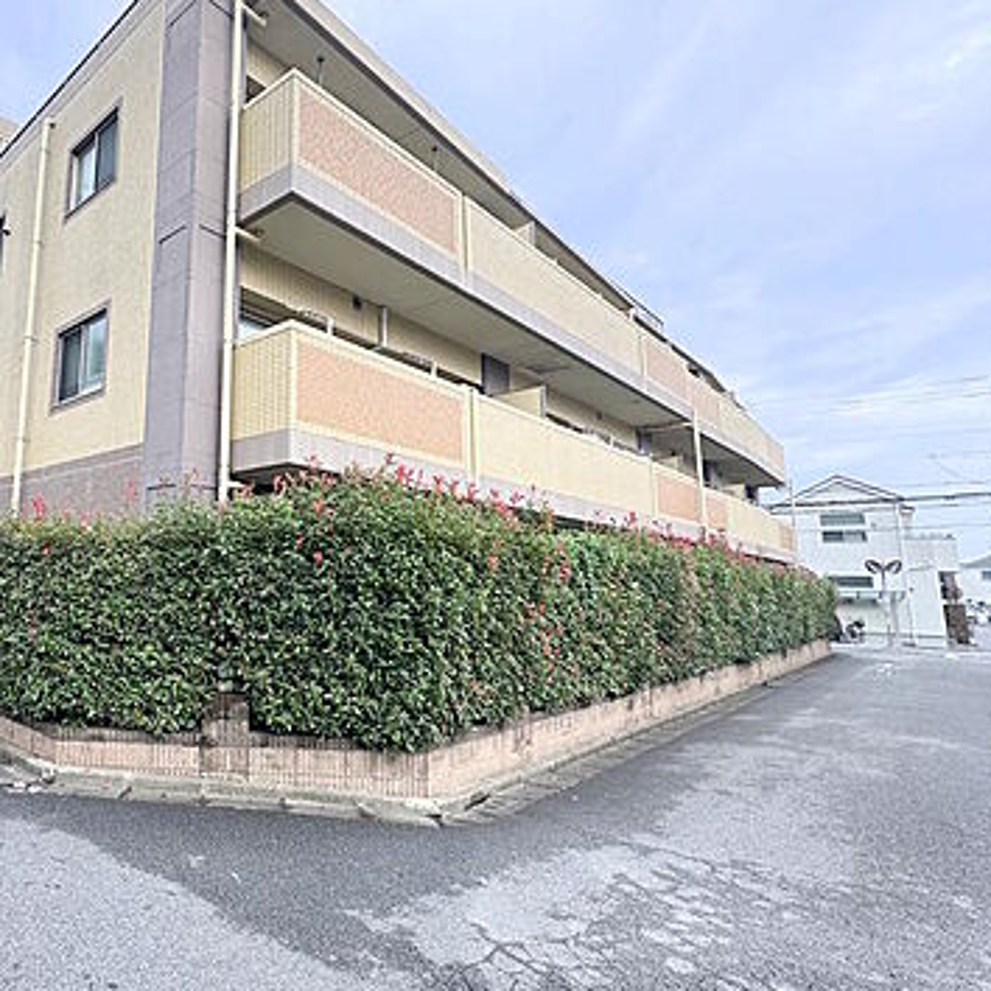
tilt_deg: +9.1
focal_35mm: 21
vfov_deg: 72.1
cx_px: 235
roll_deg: -1.7
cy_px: 468
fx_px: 680
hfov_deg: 67.1
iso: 40
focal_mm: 2.22
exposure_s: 1/403
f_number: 2.2
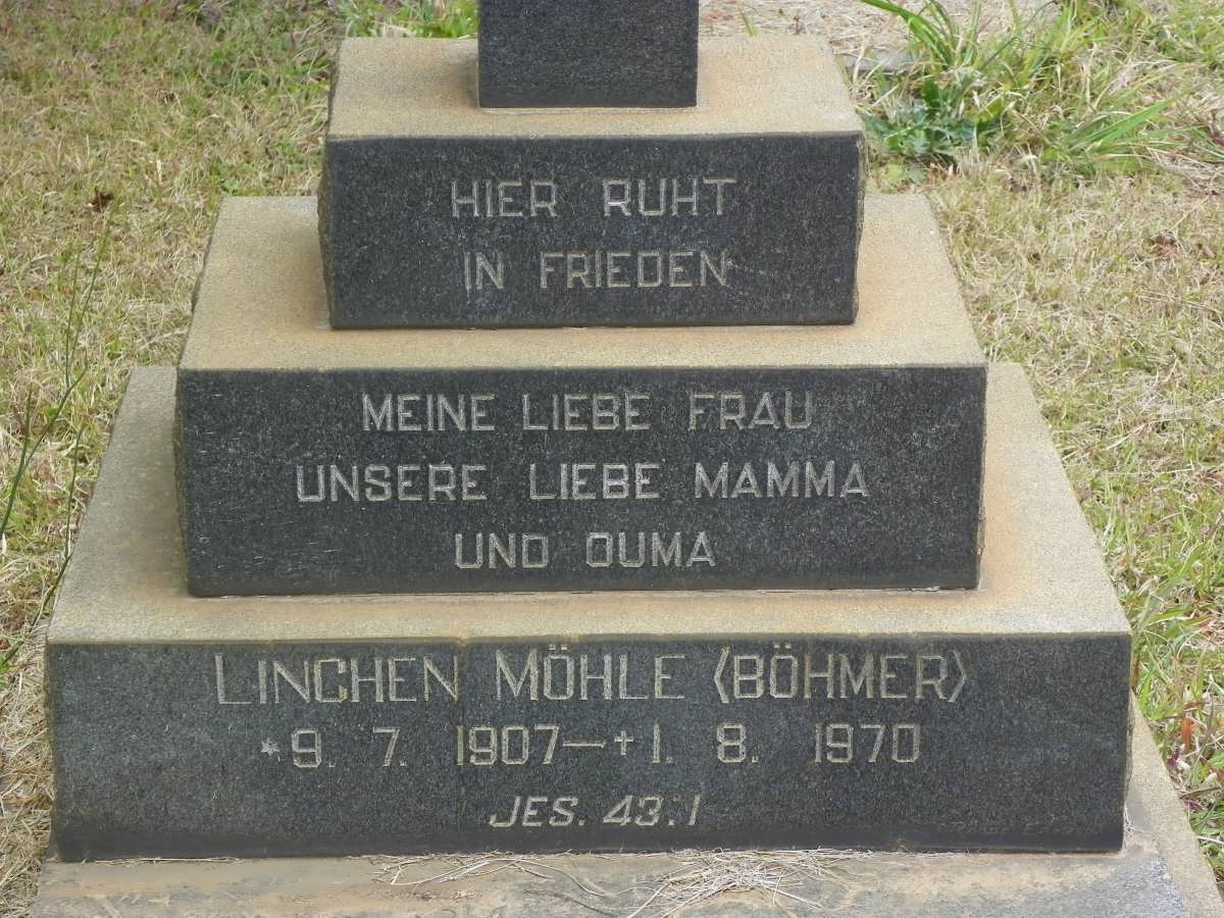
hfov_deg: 20.7
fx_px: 3359
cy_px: 459
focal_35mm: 95
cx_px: 612
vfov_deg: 15.6
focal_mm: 16.9
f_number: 4
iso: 100
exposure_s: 1/40
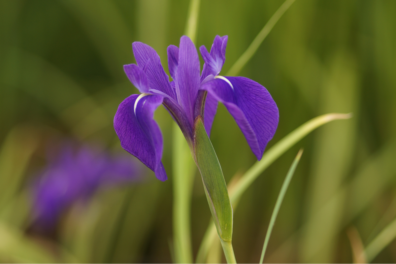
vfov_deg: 9.1
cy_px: 132
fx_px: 1650
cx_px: 198
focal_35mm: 150
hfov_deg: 13.7
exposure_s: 1/250
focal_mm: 100
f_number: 2.8
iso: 100
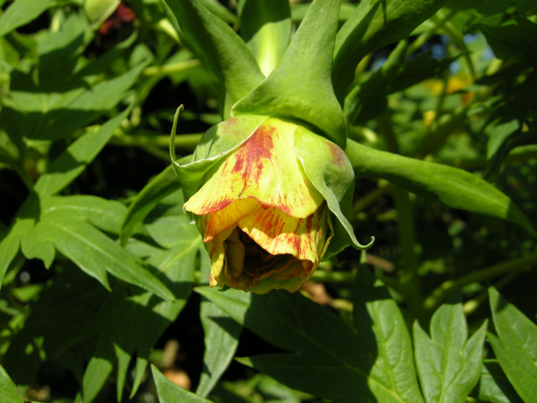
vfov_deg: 40.7
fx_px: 543
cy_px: 202
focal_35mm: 35
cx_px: 268
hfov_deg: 52.6
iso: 64
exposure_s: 1/206
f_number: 5.4
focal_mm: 7.5
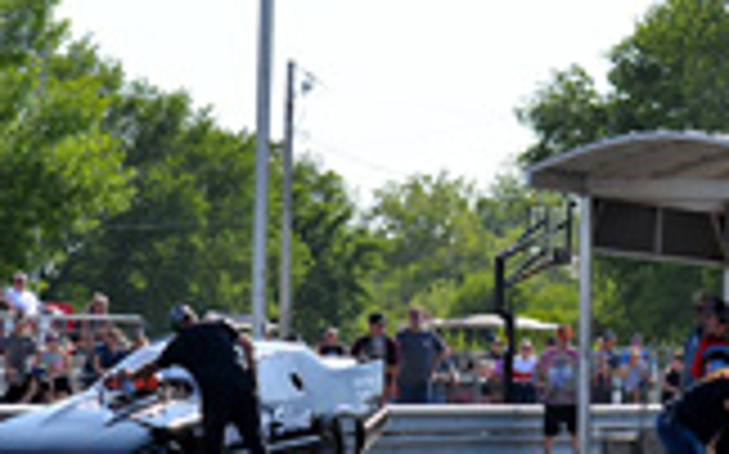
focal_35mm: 220
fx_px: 4368
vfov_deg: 6.0
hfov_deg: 9.5
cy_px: 274
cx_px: 598
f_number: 6.3
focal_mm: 70
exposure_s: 1/1600
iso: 400
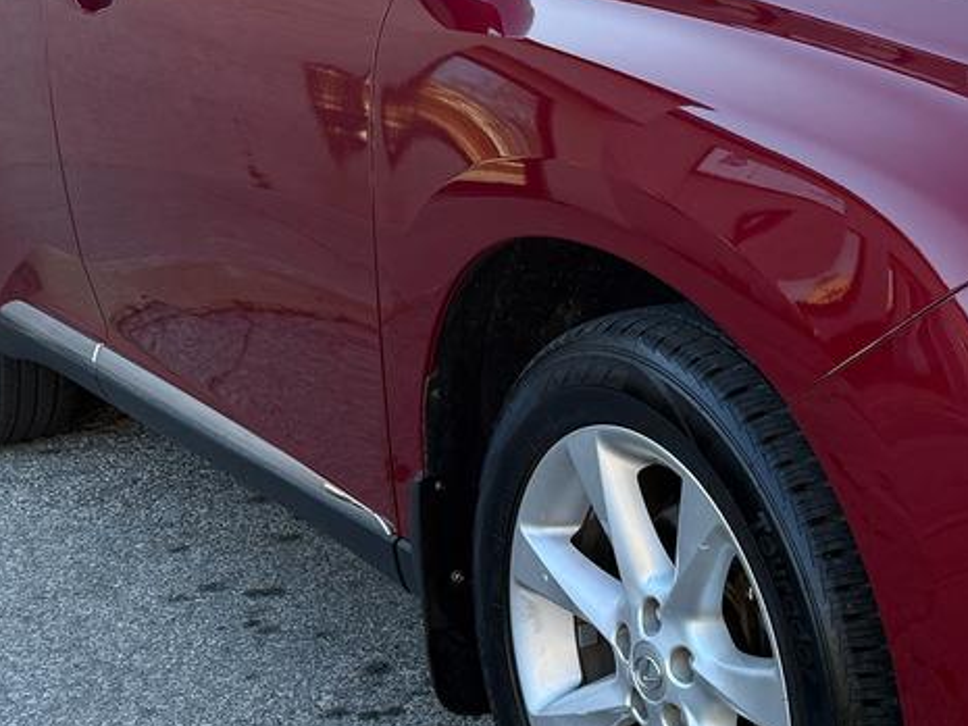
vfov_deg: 22.3
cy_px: 404
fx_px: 1846
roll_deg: +2.4
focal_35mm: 66
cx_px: 980
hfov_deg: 27.6
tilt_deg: -14.2
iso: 100
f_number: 1.78
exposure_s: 1/571
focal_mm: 6.76
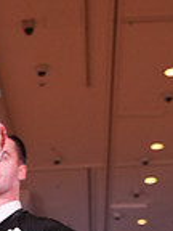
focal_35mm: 136
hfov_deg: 10.6
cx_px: -63
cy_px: 425
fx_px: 906
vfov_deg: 13.0
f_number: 5
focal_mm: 35
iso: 2000
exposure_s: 1/200
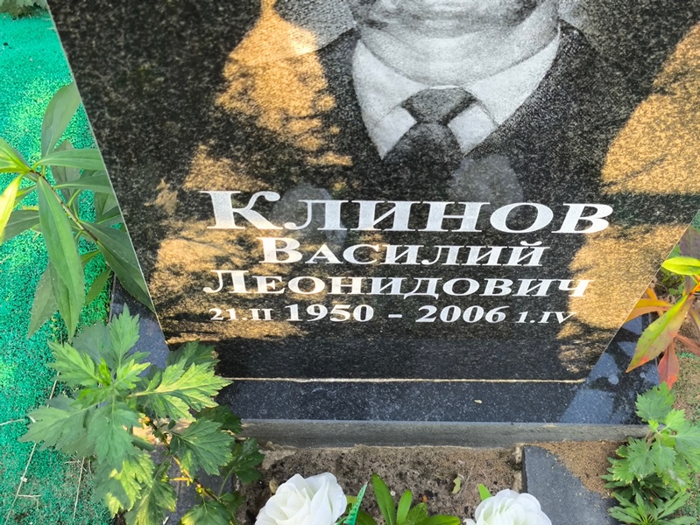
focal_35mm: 50
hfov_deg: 38.2
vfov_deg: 29.1
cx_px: 350
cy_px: 262
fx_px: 1012
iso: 80
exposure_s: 1/100
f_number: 1.7
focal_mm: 4.71
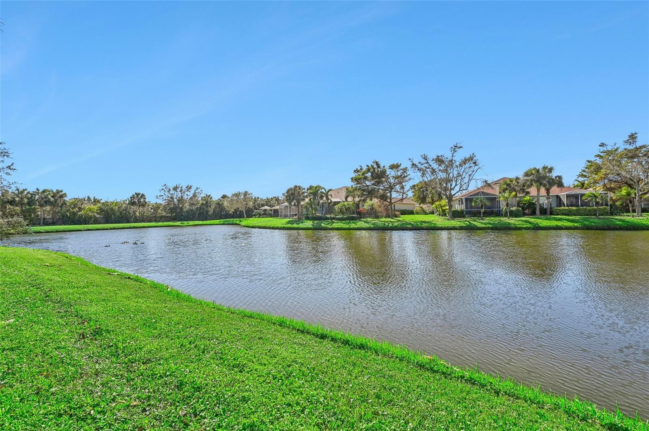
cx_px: 324
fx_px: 252
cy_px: 216
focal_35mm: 14
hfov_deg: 104.3
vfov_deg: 81.1
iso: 400
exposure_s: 1/2000
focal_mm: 14
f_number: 8
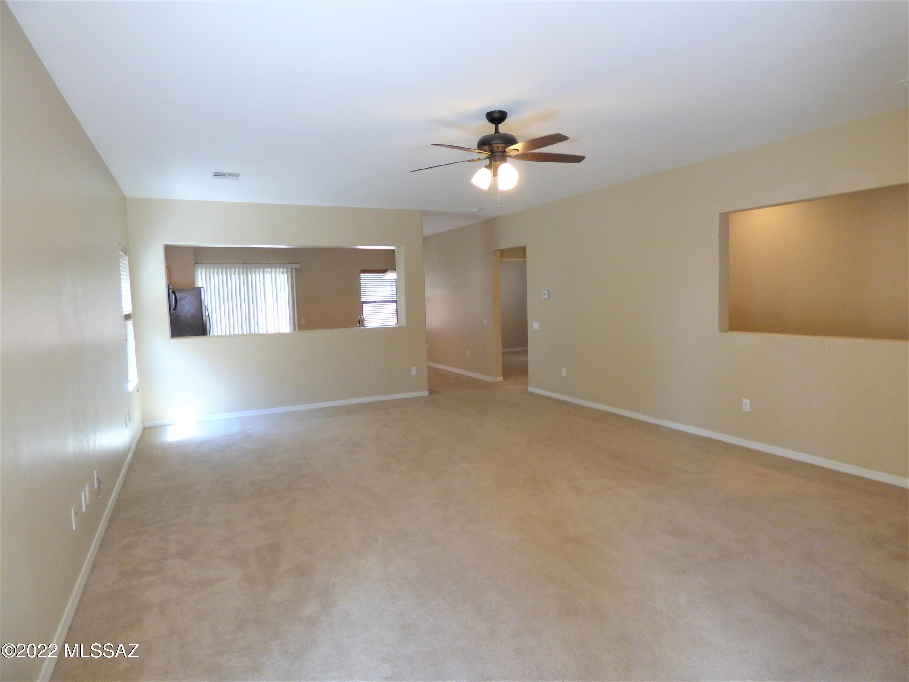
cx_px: 454
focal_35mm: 20
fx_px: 525
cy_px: 341
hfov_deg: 81.7
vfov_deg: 66.0
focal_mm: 3.58
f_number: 2.8
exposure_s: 1/60
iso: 250
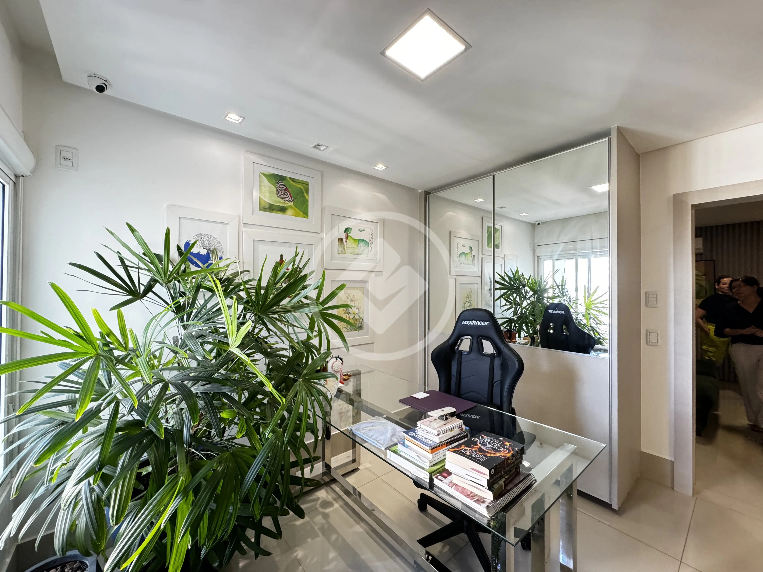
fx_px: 309
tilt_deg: +0.0
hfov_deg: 102.1
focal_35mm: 14
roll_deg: +0.2
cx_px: 382
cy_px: 286
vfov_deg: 85.7
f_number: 2.2
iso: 320
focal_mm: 2.22
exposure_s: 1/85
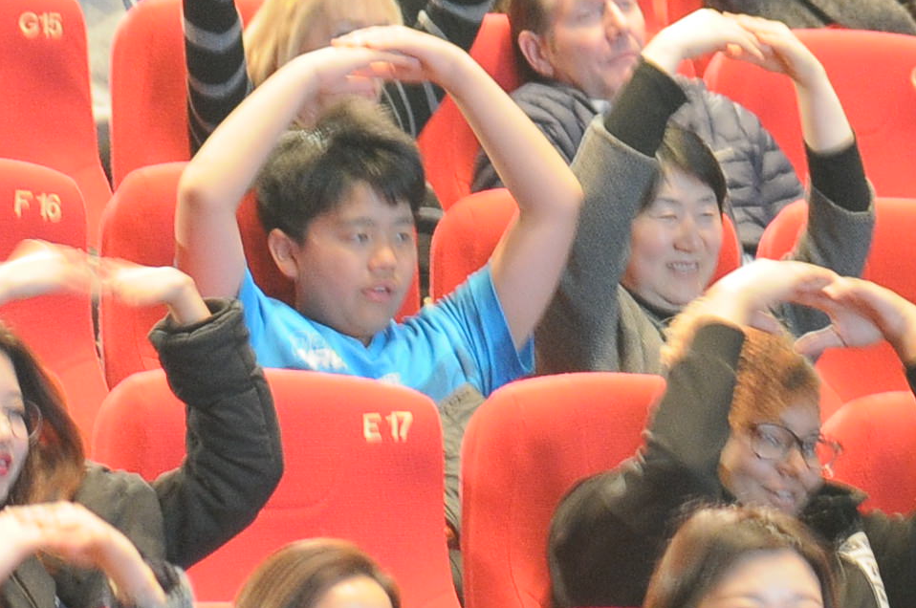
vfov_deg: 2.9
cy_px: 155
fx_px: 11943
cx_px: 580
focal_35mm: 470
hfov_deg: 4.4
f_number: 2.8
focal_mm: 70
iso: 640
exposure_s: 1/5
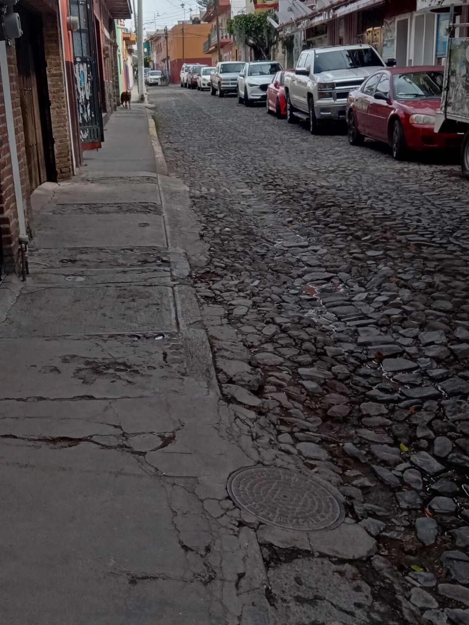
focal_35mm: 41
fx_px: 740
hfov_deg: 35.1
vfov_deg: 45.7
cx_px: 194
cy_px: 339
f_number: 1.8
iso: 108
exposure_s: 1/551
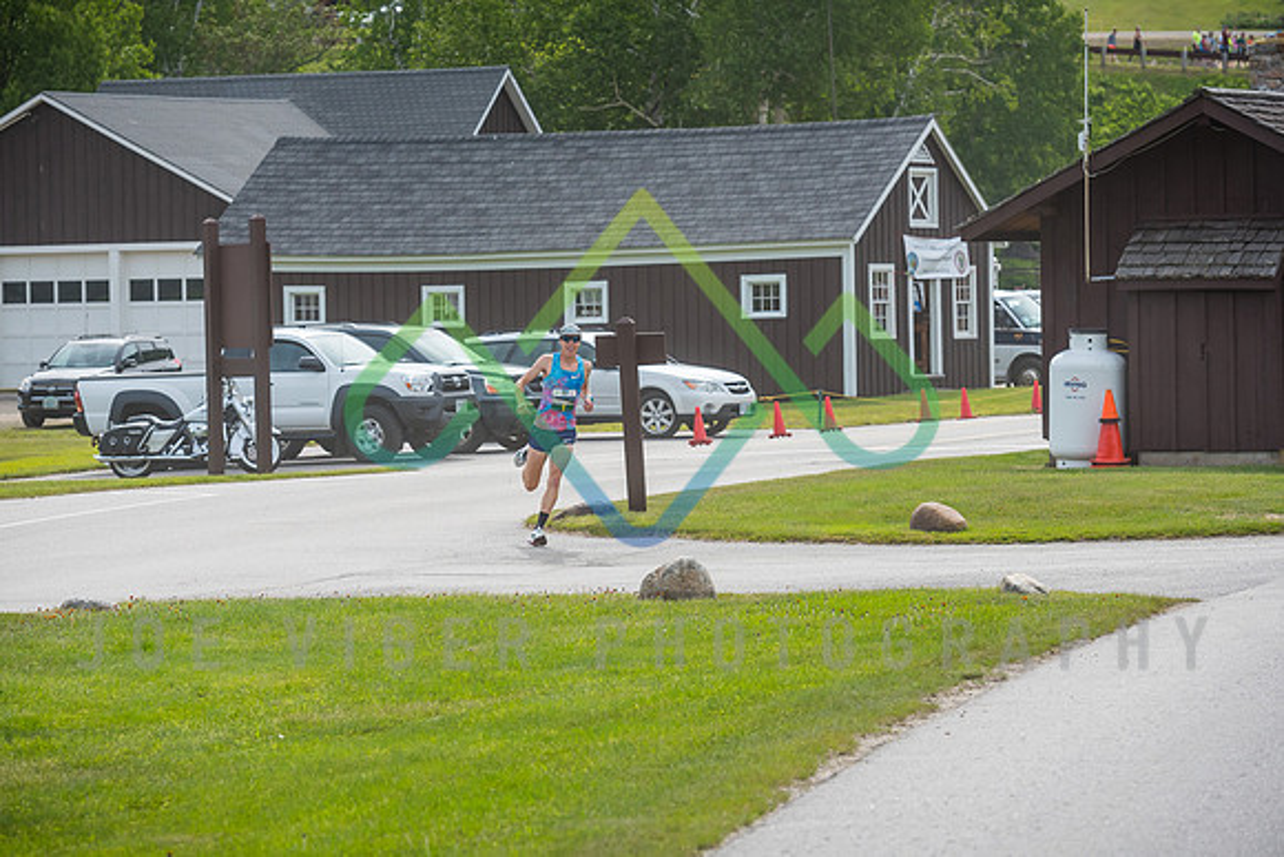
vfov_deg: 9.1
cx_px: 542
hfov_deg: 13.7
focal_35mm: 150
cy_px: 430
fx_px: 5359
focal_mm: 130
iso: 400
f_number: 5.6
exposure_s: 1/2500
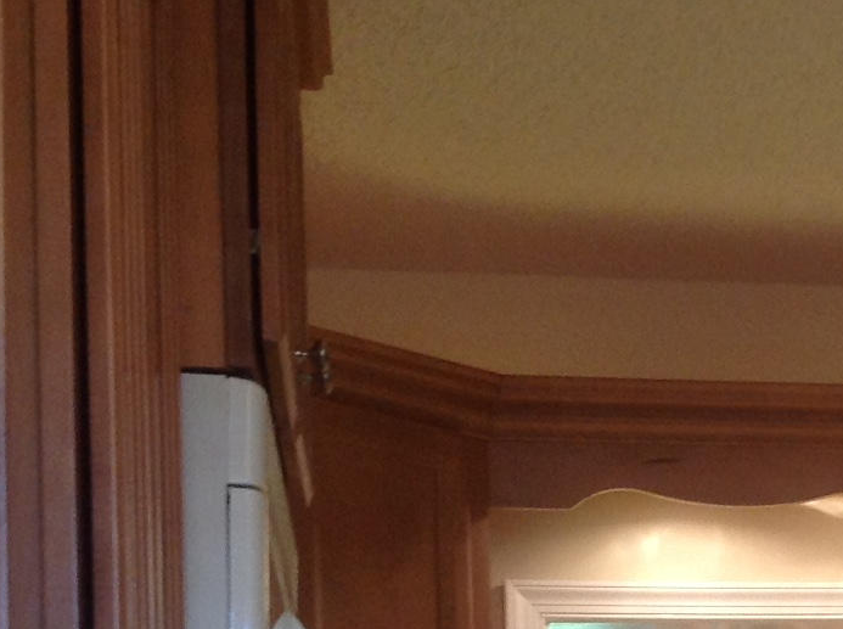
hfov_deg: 14.5
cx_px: 1066
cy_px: 982
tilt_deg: +3.4
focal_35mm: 131
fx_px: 3184
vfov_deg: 10.8
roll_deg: -0.1
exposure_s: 1/20
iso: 50
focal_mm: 4.28
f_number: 2.4
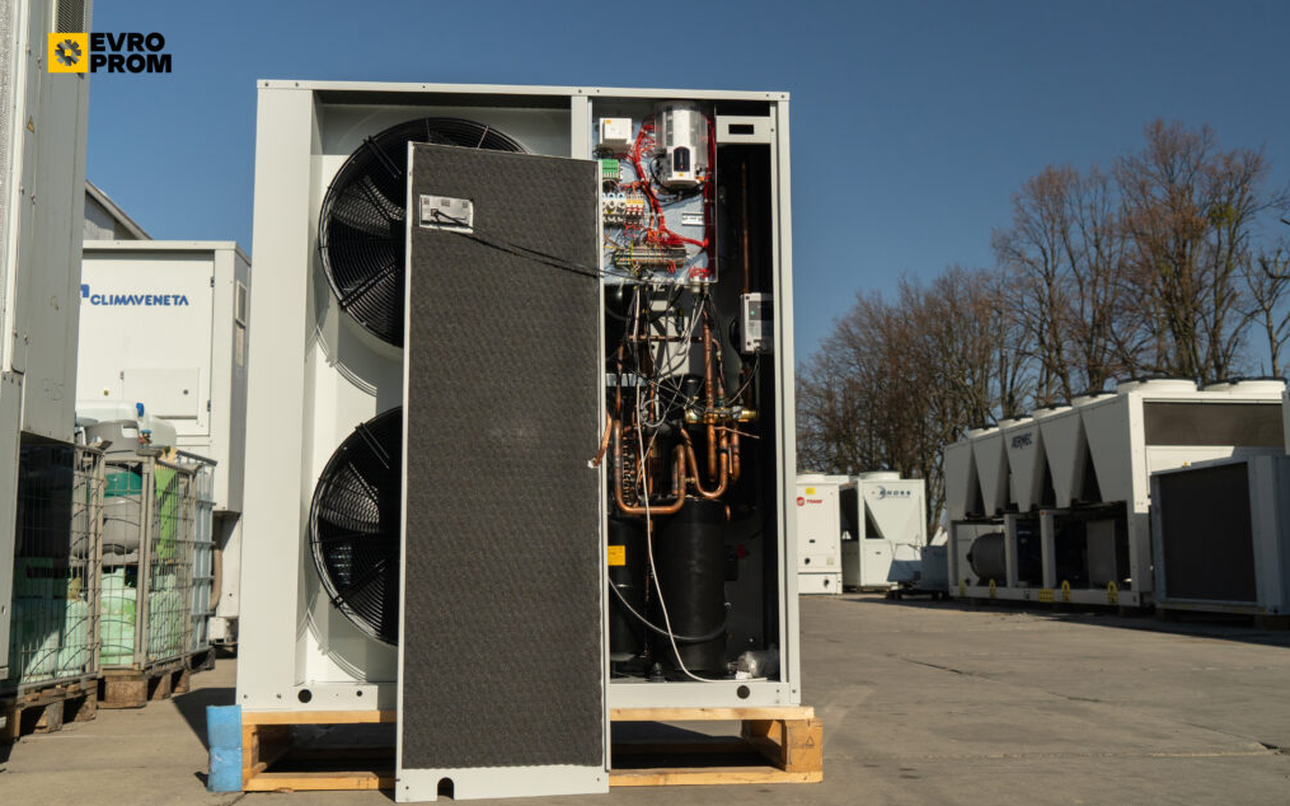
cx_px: 643
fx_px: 1265
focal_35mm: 36
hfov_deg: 54.0
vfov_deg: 35.3
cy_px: 415
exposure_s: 1/1600
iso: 250
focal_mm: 35
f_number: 5.6
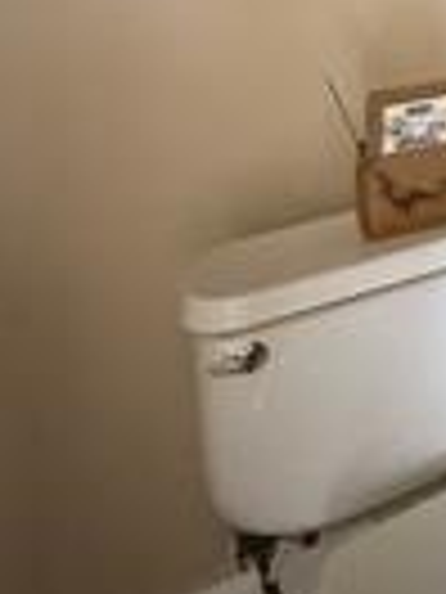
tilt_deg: -2.9
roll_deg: -0.4
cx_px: 698
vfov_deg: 30.2
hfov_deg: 22.5
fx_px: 876
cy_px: -166
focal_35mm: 51
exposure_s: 1/60
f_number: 2.2
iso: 1250
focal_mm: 2.22
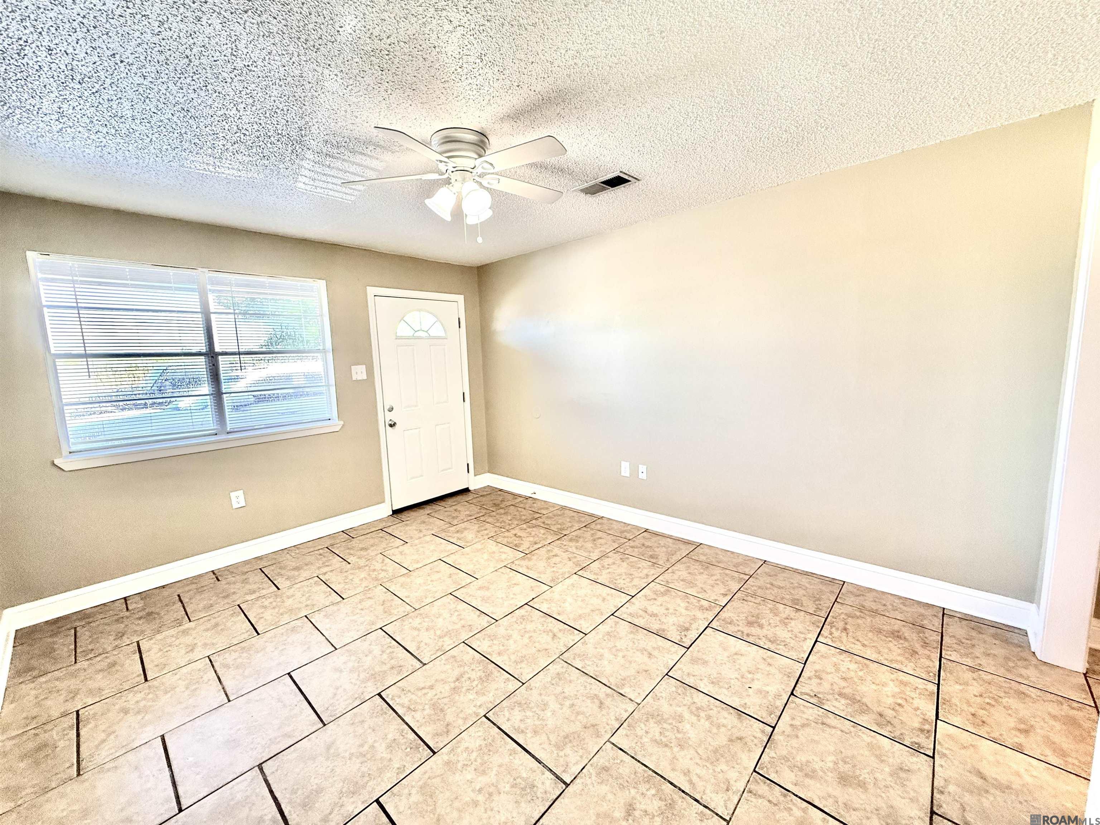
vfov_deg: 85.7
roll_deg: +2.0
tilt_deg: -7.6
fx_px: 445
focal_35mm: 14
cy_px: 412
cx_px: 550
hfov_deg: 102.1
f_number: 2.2
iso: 320
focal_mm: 2.22
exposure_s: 1/120
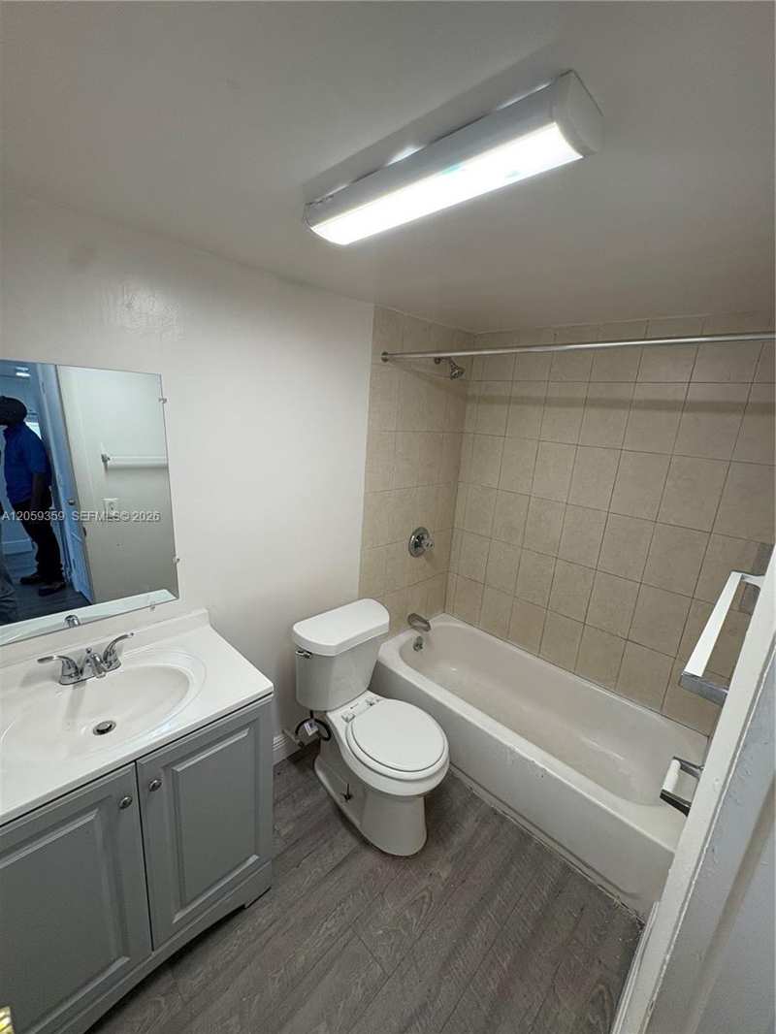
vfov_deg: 102.1
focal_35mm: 14
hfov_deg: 85.7
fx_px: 418
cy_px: 517
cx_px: 388
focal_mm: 2.22
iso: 160
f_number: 2.2
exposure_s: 1/120
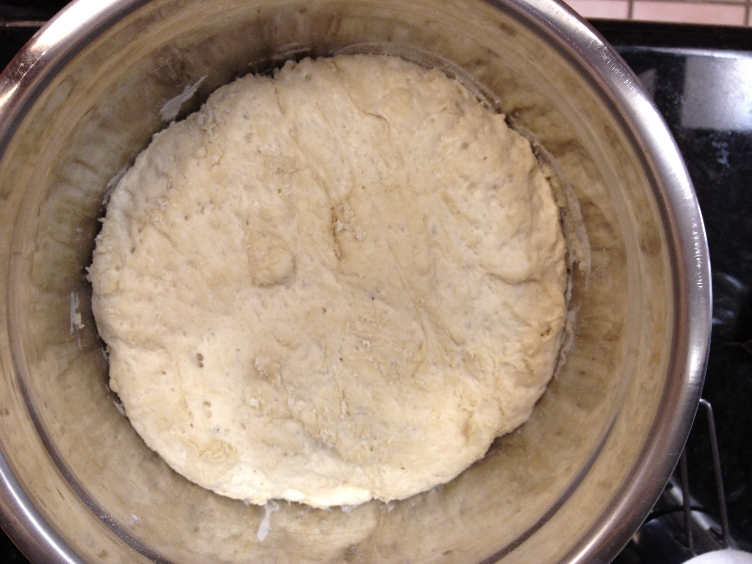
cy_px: 282
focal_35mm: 35
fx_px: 760
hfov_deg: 52.6
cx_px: 376
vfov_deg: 40.7
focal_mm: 4.28
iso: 80
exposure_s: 1/20
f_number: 2.4
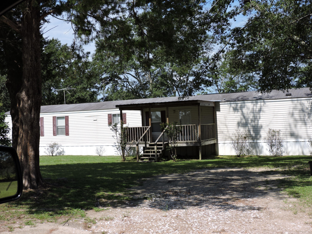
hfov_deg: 40.4
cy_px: 117
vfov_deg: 30.9
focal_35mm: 47
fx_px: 424
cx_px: 156
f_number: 3.5
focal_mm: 8.4
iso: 100
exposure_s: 1/1000
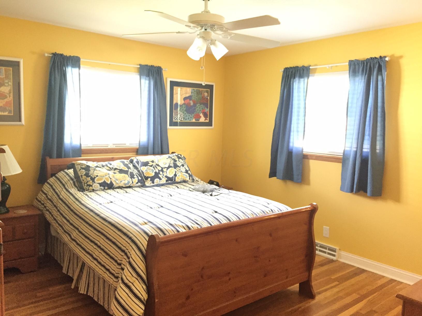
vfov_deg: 48.2
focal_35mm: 29
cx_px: 211
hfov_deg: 61.7
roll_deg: -1.8
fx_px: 354
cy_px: 158
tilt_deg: -6.9
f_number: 2.2
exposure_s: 1/30
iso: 250
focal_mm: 4.15
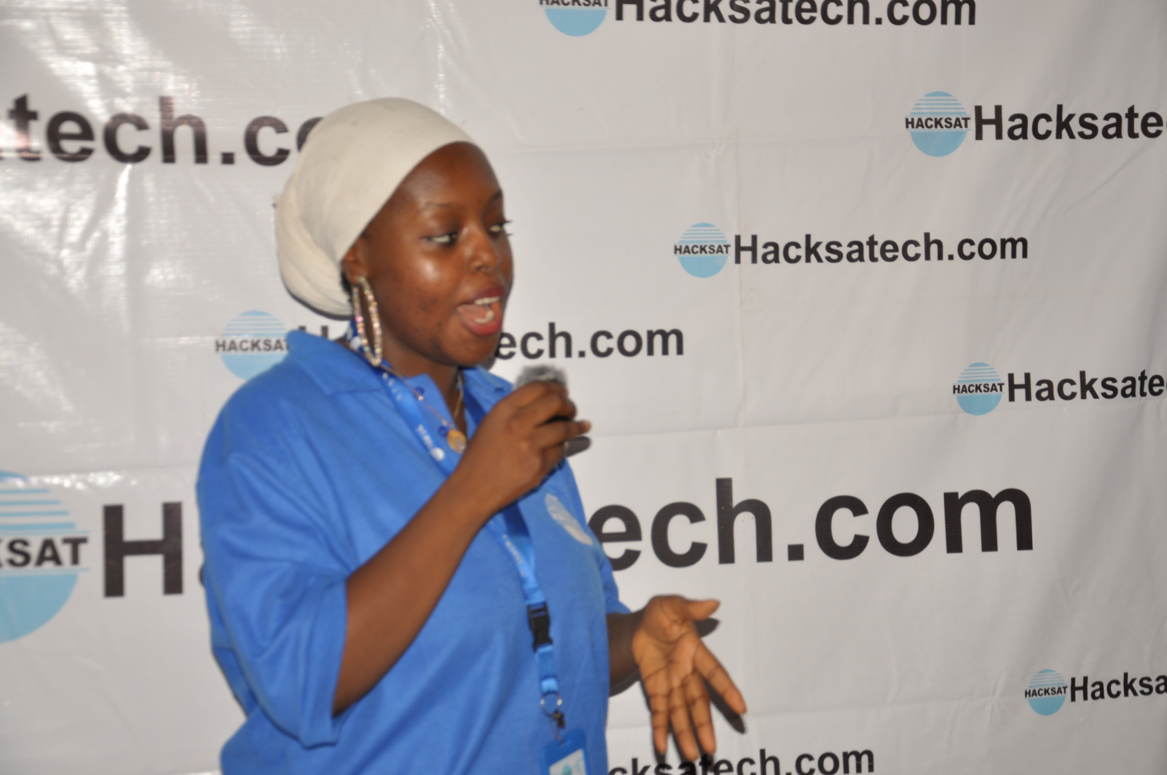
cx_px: 584
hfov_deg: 28.1
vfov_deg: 18.9
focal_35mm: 72
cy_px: 388
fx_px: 2331
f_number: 4.8
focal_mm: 48
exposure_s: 1/60
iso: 200
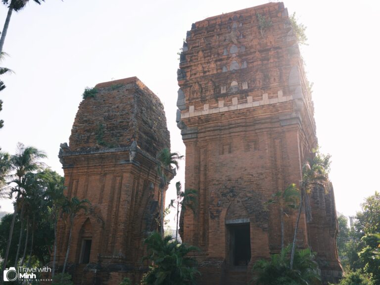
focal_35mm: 36
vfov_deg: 39.7
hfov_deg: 51.4
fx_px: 395
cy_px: 142
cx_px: 190
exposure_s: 1/680
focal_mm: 45
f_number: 2.8
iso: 200
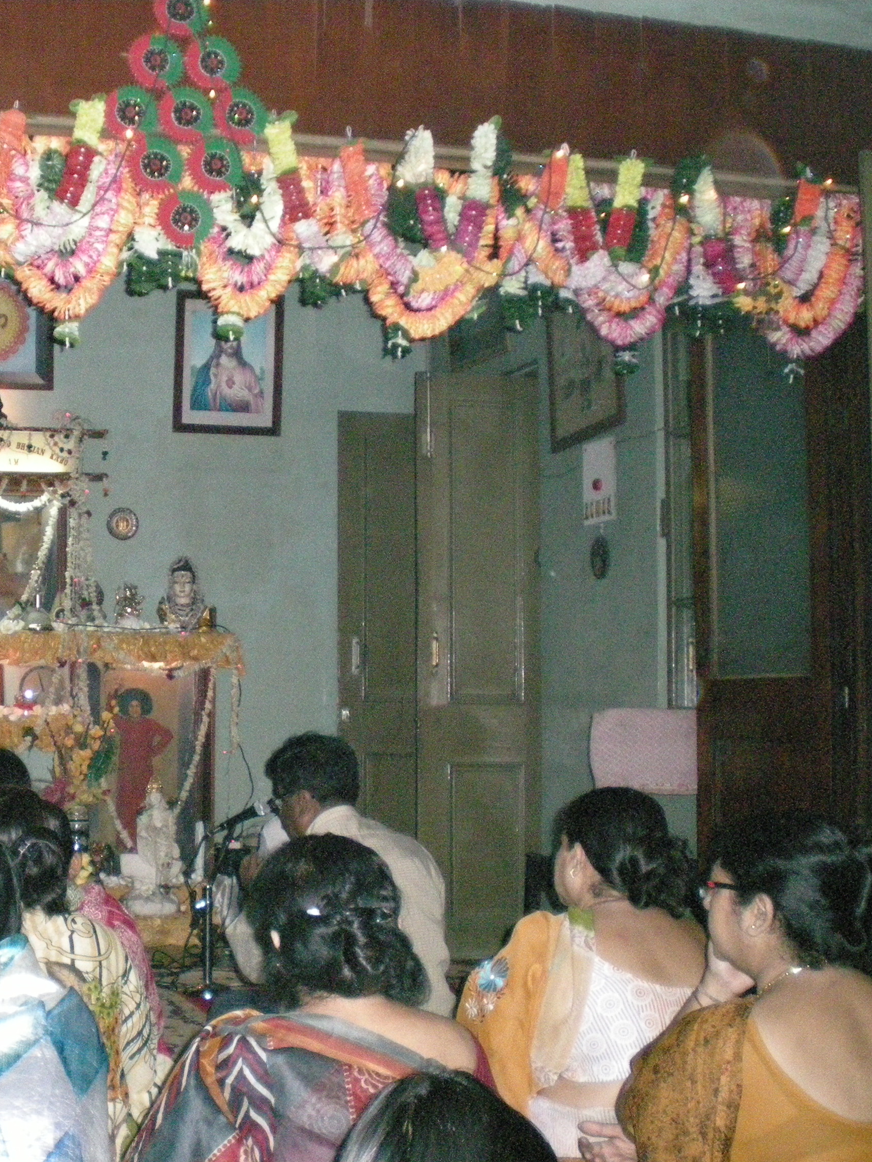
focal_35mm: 51
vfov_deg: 37.5
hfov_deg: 27.6
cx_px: 93
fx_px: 1713
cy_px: 582
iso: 800
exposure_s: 1/60
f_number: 3.1
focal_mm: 6.3
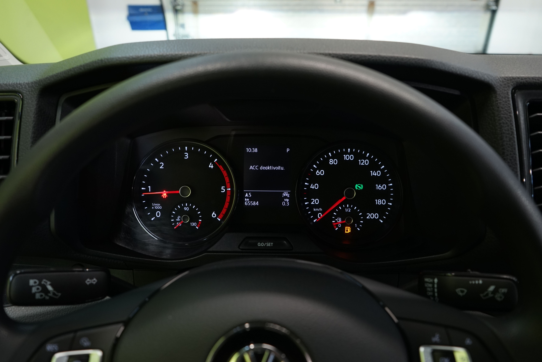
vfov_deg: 45.0
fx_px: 437
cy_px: 181
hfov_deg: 63.7
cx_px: 271
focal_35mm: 29
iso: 1000
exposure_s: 1/30
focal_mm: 29
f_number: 5.6
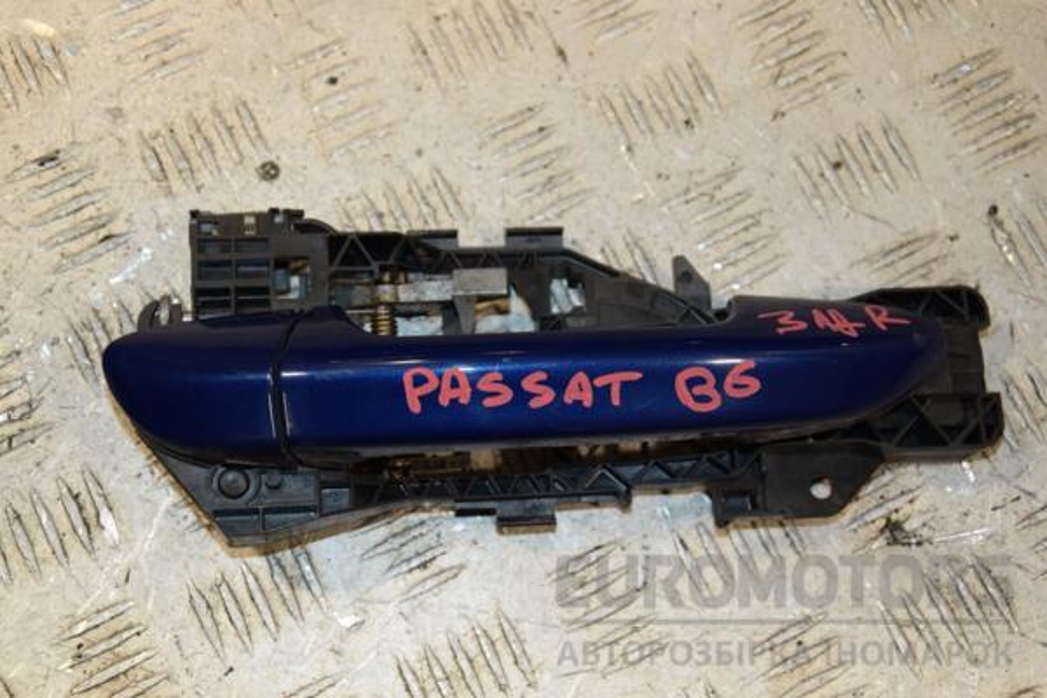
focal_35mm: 63
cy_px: 349
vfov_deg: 21.6
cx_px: 524
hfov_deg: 31.9
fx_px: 1832
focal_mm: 42
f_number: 6.3
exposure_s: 1/200
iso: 800
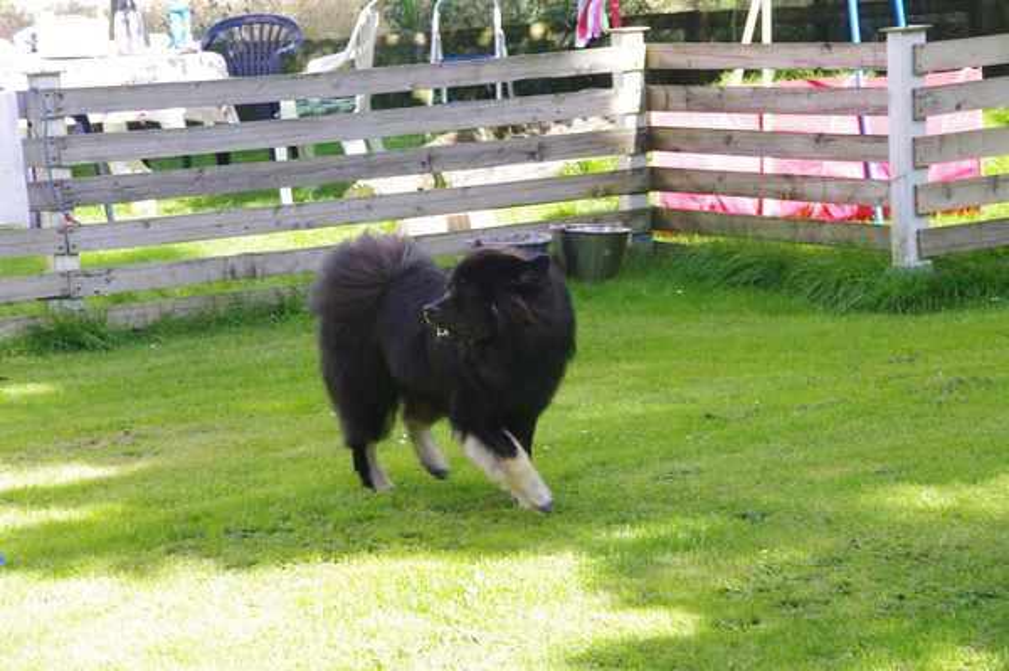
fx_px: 3136
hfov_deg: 18.3
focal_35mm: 112
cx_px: 504
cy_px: 336
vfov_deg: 12.2
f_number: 8
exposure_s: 1/125
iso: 400
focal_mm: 75
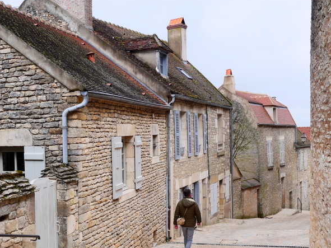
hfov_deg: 41.0
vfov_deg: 31.4
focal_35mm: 46
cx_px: 130
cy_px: 156
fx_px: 440
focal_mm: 17
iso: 200
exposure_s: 1/250
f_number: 6.3
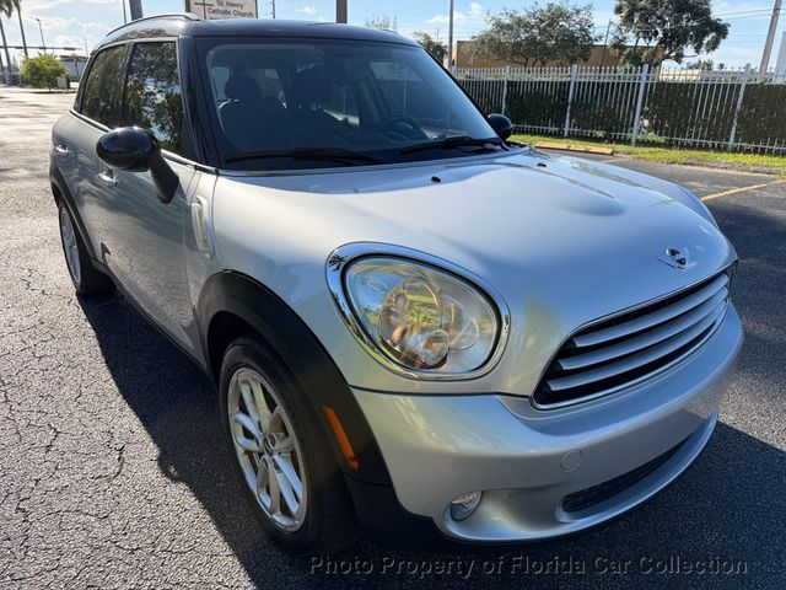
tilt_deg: -18.1
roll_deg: +0.5
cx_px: 393
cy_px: 295
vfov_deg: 56.8
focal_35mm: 24
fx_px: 545
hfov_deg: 71.6
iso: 80
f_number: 1.78
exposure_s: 1/2703
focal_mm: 6.76
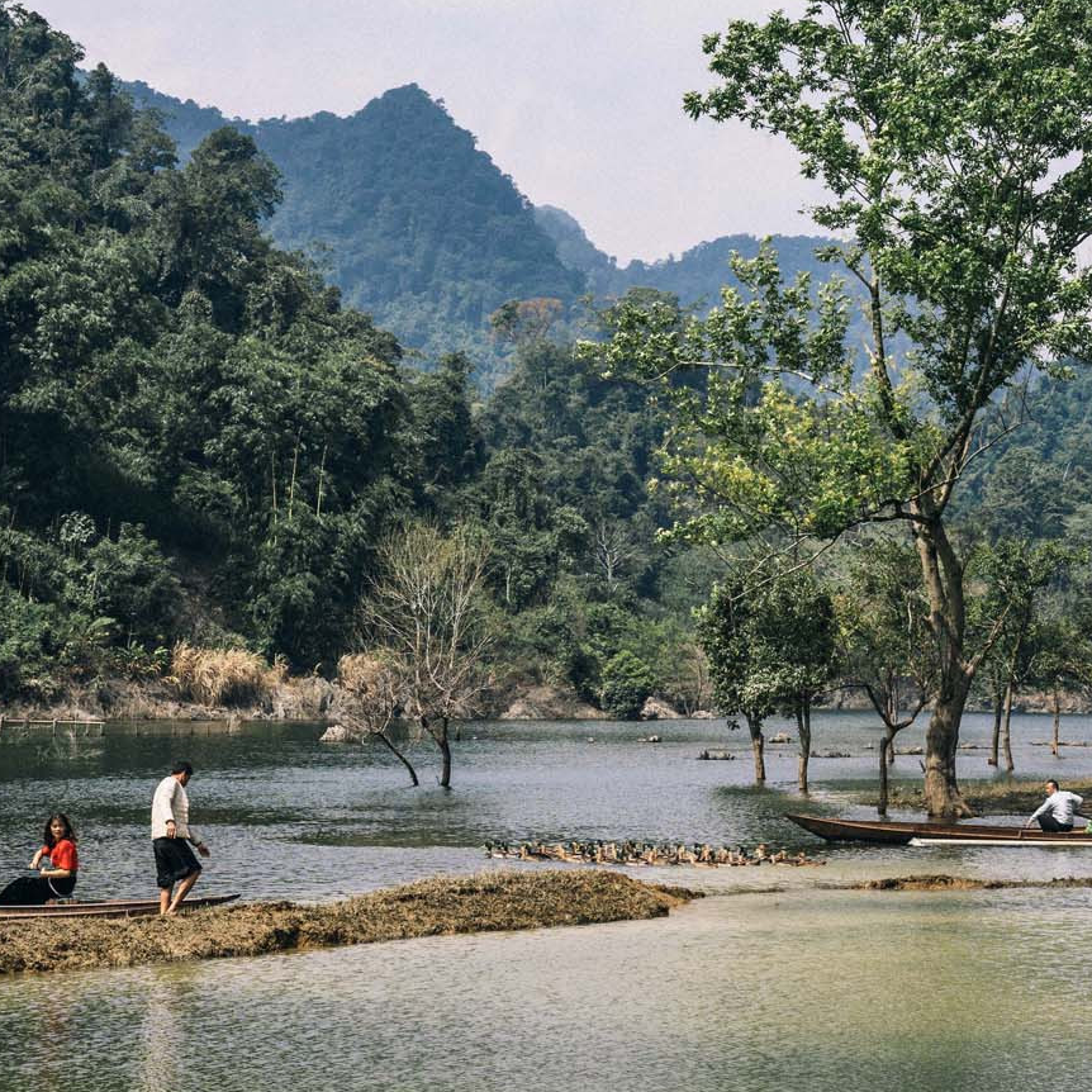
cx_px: 584
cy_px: 445
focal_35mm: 88
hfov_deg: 19.7
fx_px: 3141
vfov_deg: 19.7
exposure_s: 1/500
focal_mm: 47
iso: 400
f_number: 8
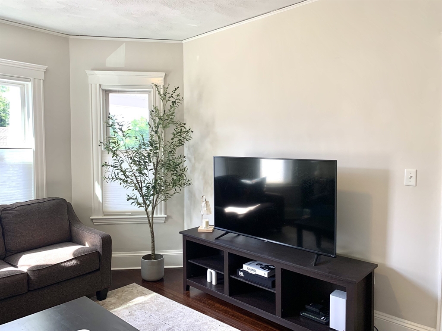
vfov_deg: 53.1
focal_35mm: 26
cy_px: 166
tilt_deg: -6.1
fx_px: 332
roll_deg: +0.1
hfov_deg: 67.3
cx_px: 221
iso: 100
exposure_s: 1/120
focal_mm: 4.25
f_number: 1.8
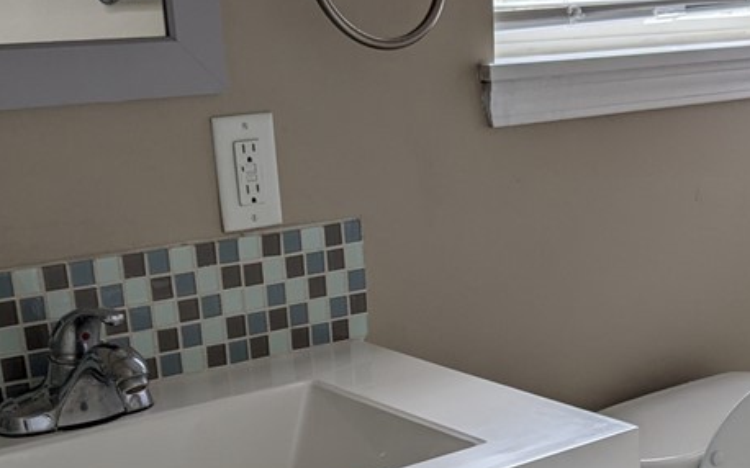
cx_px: 508
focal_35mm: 64
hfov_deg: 31.7
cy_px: 515
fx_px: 1308
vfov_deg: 19.4
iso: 47
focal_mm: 4.38
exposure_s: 1/131
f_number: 1.73
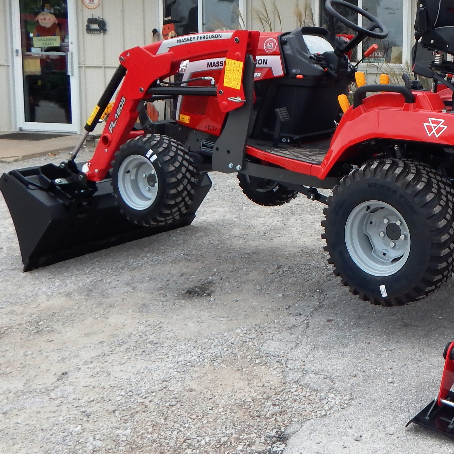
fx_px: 683
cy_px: 143
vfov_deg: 36.3
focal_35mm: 46
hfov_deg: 33.1
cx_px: 475
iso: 125
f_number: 3
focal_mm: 4
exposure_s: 1/320
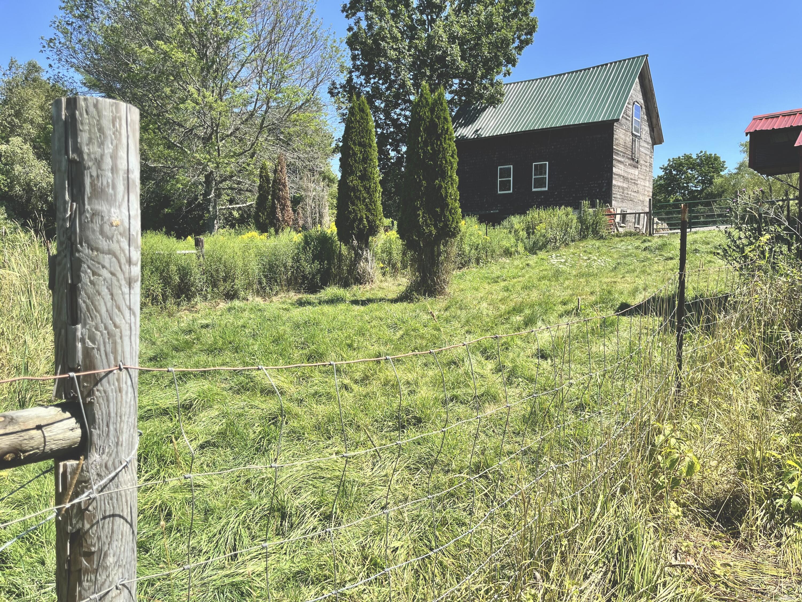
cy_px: 301
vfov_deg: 53.1
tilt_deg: -4.6
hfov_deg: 67.3
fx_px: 602
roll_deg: +0.4
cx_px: 401
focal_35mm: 26
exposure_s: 1/1890
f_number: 1.6
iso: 50
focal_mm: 5.1
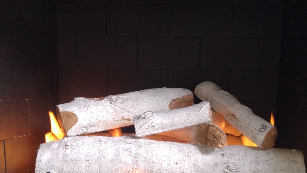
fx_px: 220
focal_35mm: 27
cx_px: 151
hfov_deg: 69.8
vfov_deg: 41.6
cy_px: 132
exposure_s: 1/30
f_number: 2
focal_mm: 3.54
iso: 328
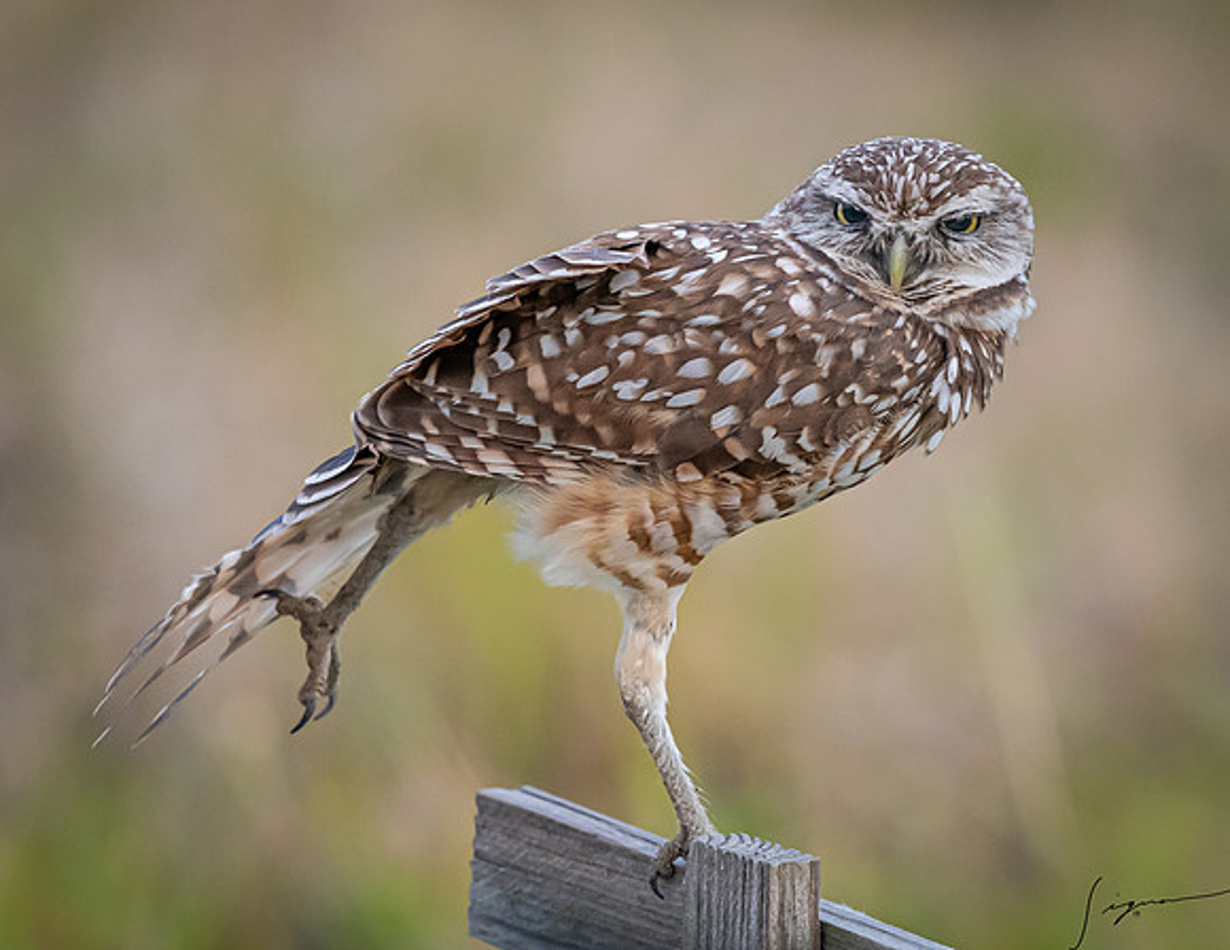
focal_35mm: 782
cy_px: 505
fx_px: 28092
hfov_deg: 2.5
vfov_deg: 1.9
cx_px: 817
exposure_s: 1/1250
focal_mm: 420
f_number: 5.6
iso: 1600
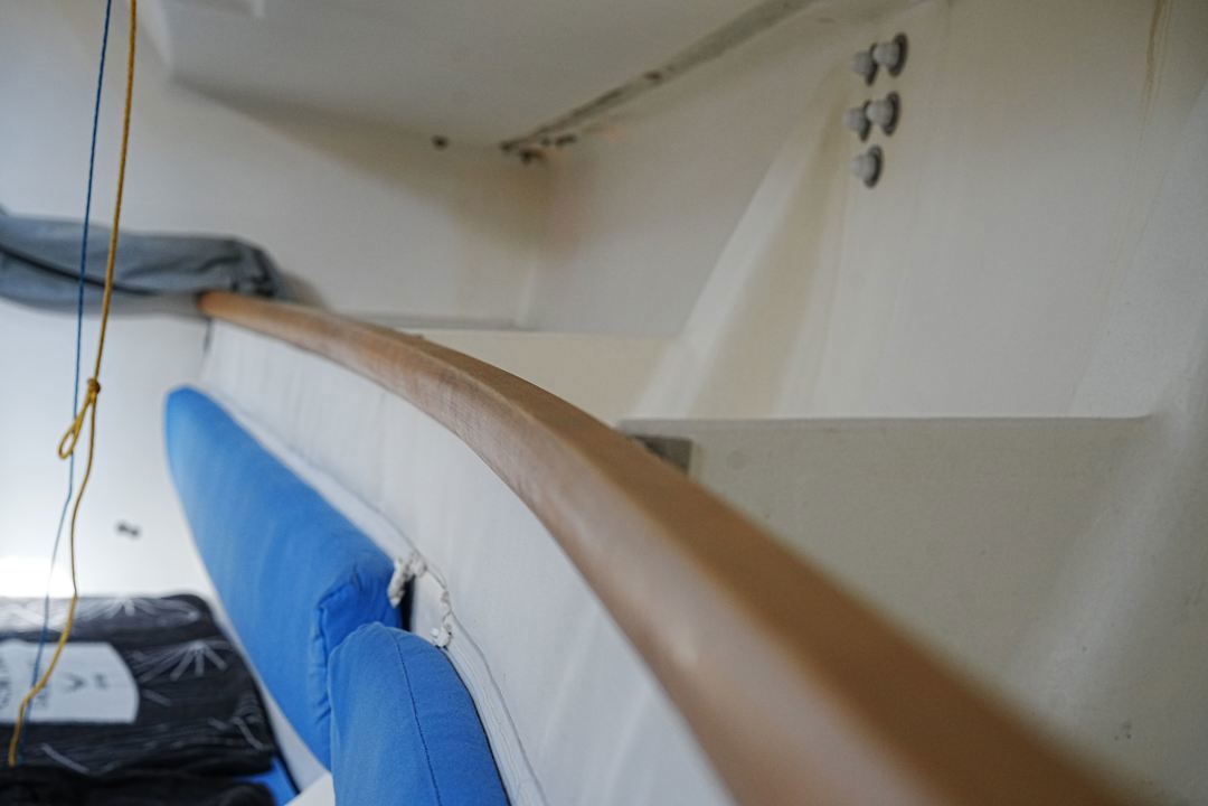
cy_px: 403
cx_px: 604
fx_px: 1678
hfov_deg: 39.6
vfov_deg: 27.0
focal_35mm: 50
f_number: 5
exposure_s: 1/200
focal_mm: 50
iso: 1250
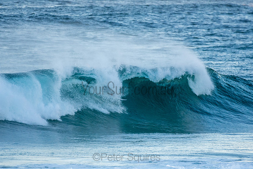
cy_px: 84
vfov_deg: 1.8
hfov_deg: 2.7
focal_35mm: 750
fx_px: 5272
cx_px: 126
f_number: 5.6
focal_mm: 500
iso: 1250
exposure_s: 1/1250
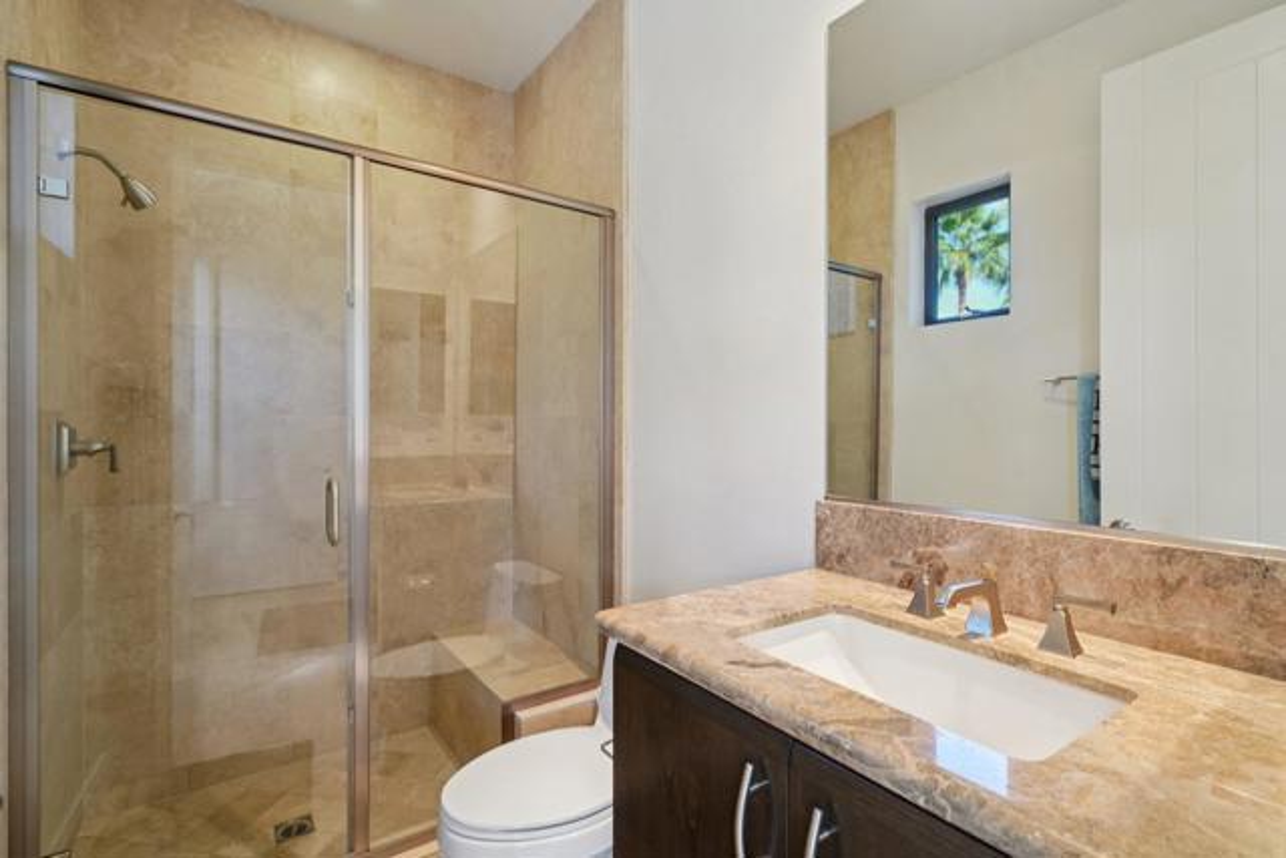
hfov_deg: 96.7
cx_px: 643
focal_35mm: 16
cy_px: 429
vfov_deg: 73.8
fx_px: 572
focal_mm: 16
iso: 400
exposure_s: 1/10
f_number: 8
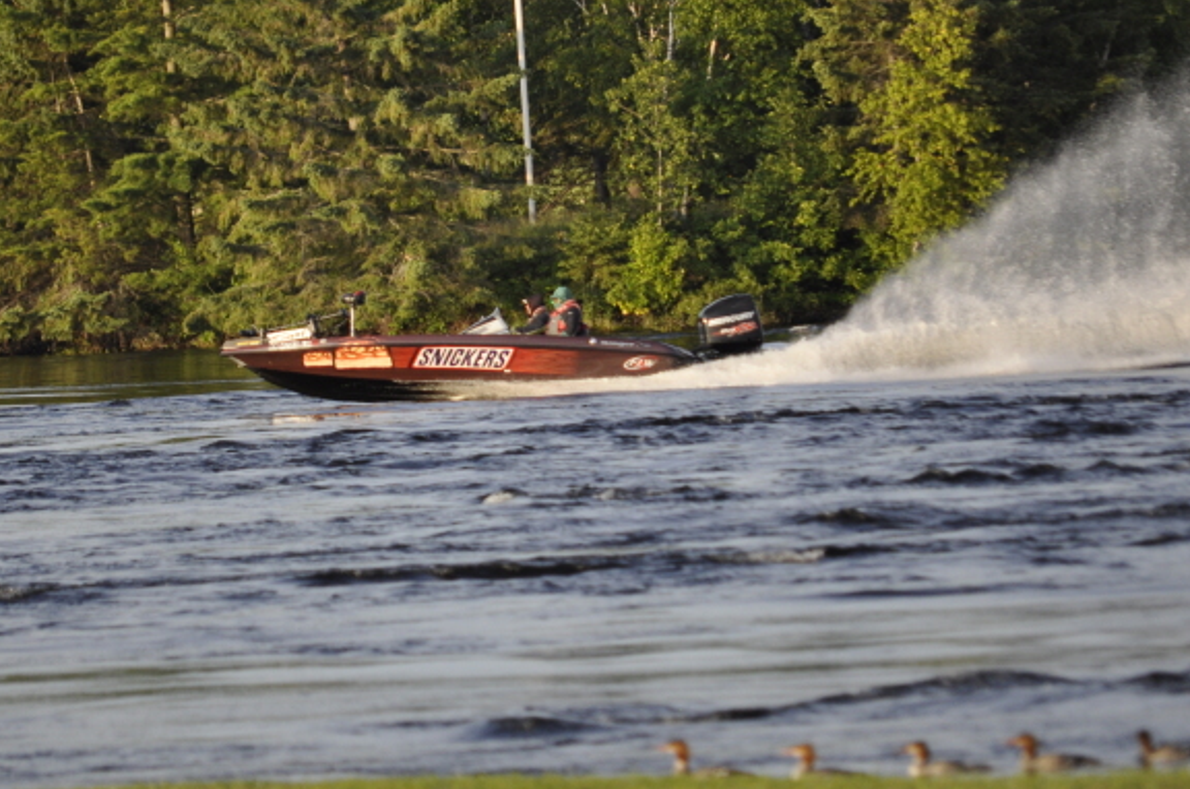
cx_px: 488
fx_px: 13761
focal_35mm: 417
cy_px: 292
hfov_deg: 5.0
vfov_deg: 3.3
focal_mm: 200
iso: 640
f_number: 5.6
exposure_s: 1/1000
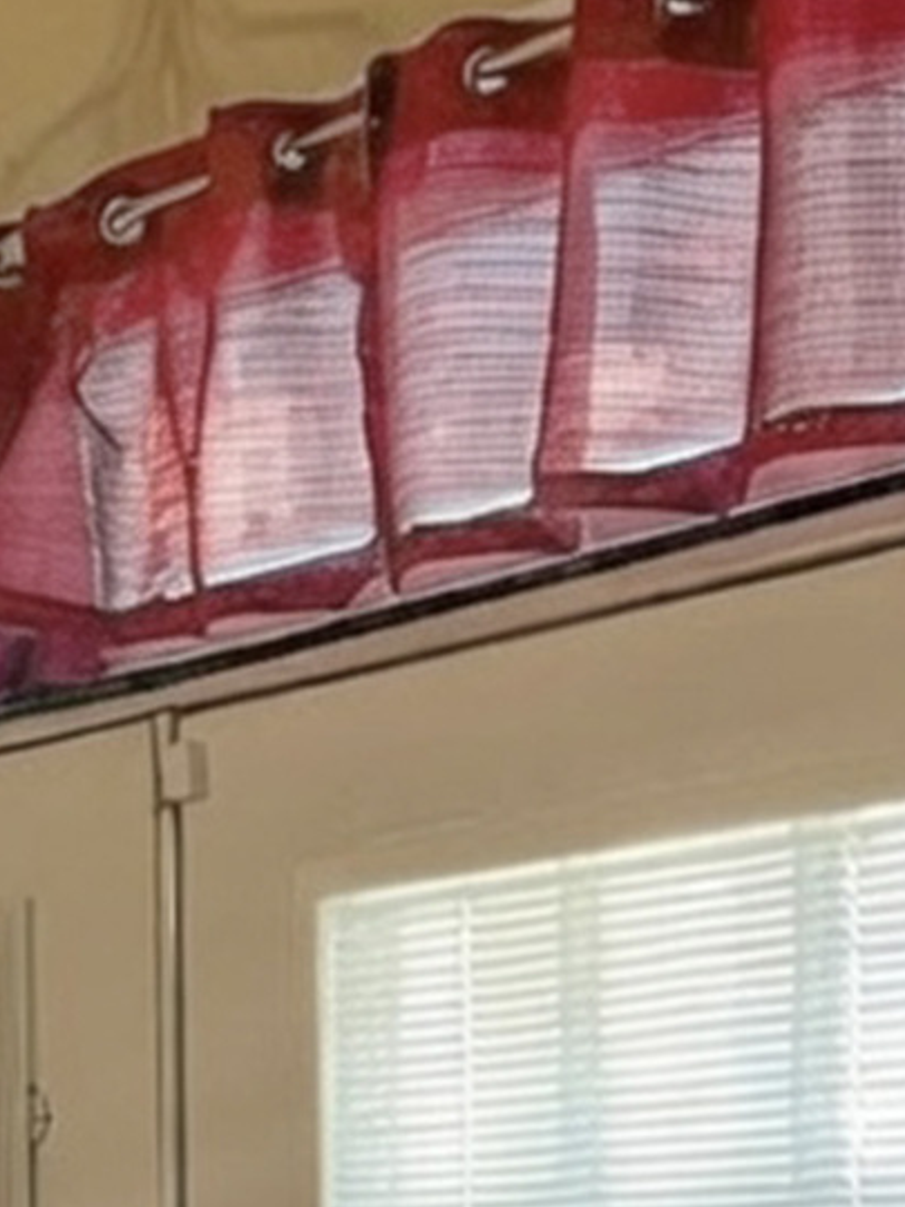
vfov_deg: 14.9
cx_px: -880
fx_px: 3869
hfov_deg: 12.0
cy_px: 2334
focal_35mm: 111
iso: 200
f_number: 1.6
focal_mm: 5.1
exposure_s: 1/60
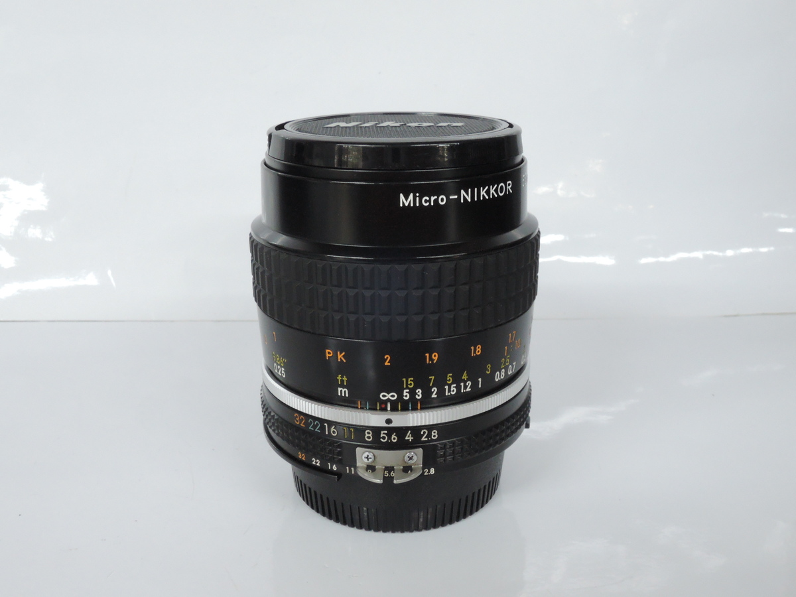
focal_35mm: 35
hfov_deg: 52.6
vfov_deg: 40.7
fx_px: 805
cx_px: 398
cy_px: 298
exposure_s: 1/20
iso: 800
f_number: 8
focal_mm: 7.5
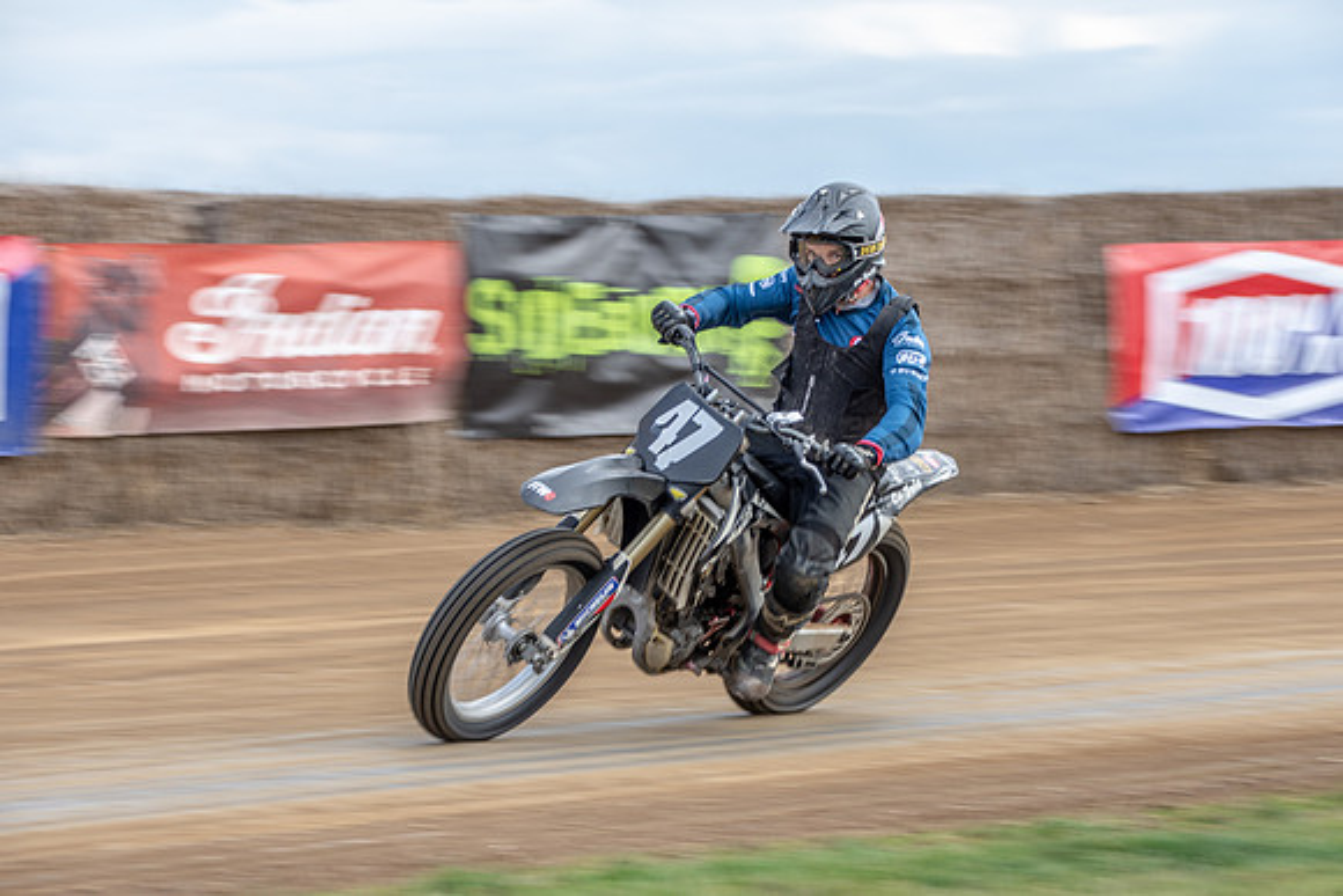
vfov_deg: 7.2
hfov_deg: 10.8
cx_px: 706
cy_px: 450
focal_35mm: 190
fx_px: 7082
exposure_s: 1/100
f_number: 8
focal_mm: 116
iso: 100
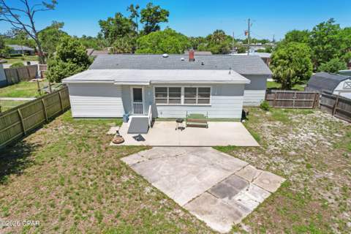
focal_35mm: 22
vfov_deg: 57.2
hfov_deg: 78.6
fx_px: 214
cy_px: 117
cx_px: 176
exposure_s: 1/1500
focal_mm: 8.38
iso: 100
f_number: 2.8
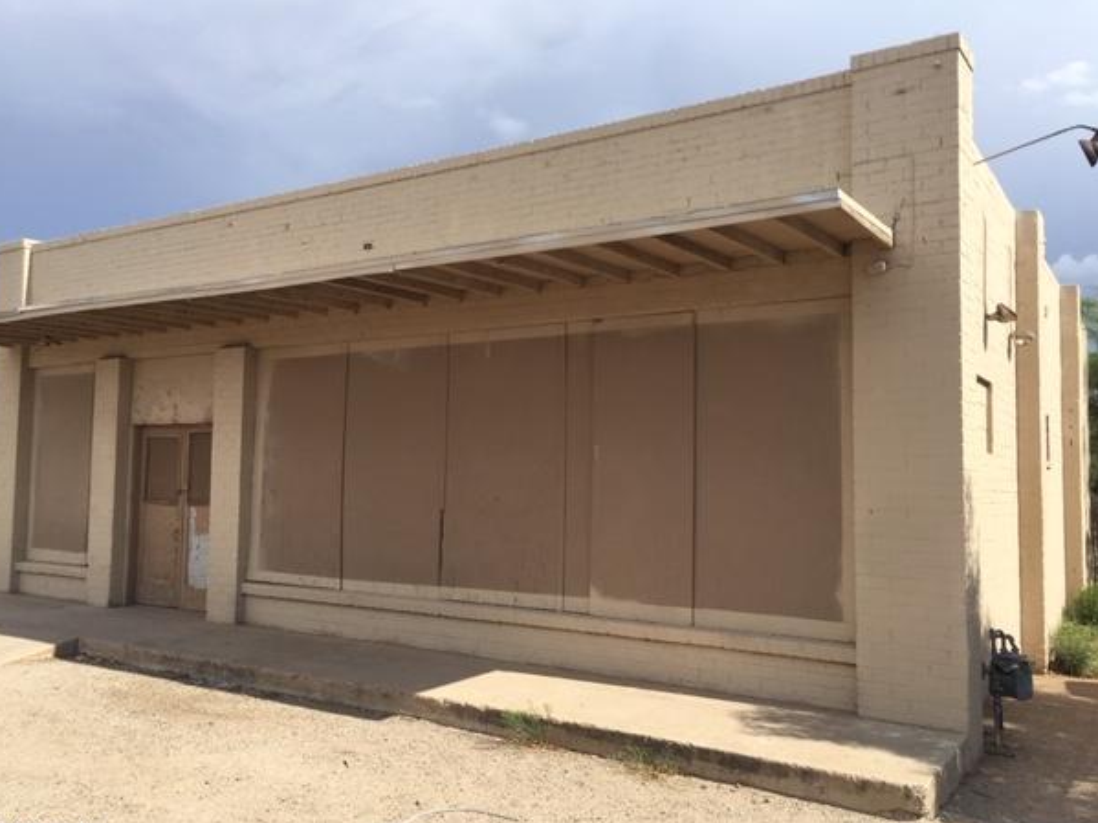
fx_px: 983
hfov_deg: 58.3
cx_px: 519
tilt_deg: +4.6
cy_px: 431
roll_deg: -2.0
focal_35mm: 31
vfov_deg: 45.4
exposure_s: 1/1923
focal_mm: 4.15
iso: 25
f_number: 2.2
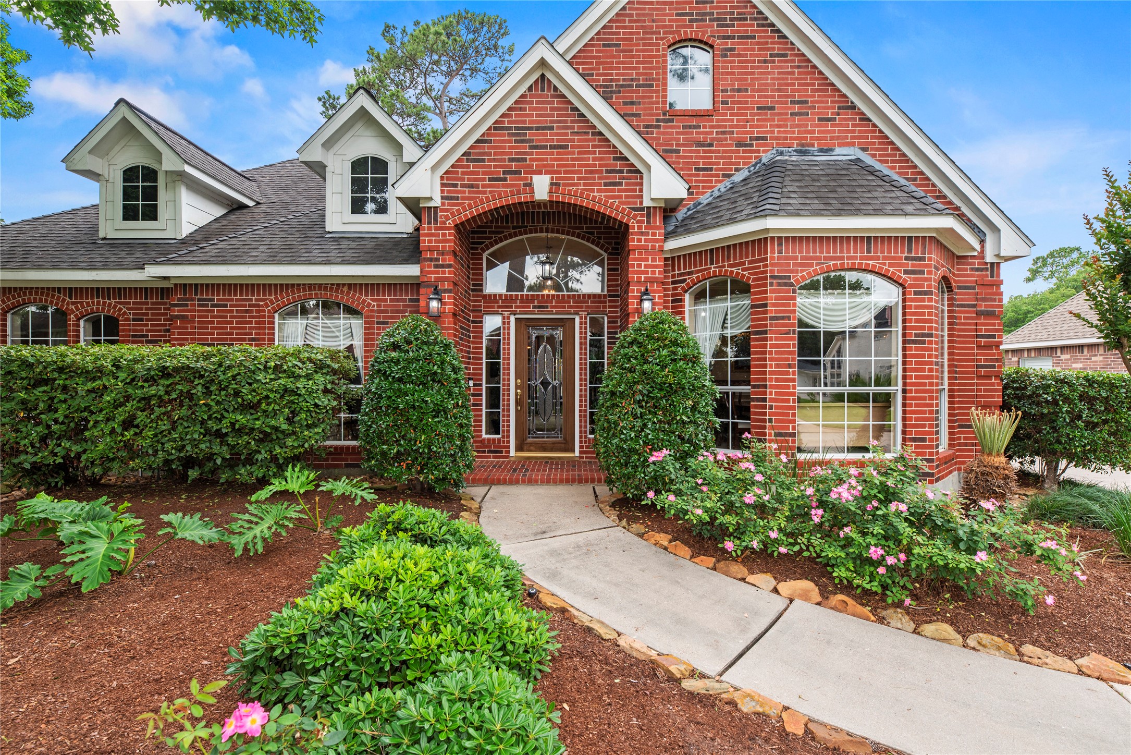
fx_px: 534
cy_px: 378
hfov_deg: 93.3
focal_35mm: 17
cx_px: 566
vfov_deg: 70.5
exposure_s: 1/30
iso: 100
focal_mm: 17
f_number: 8
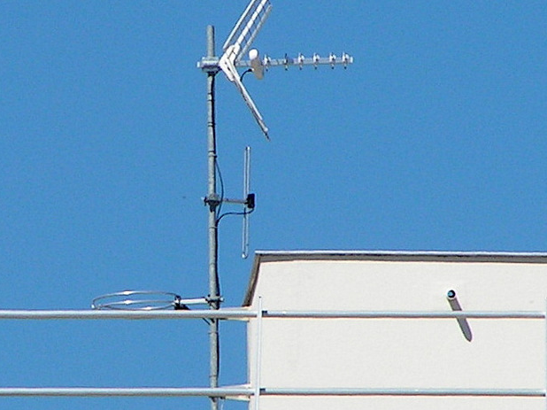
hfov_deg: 4.0
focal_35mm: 492
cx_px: 250
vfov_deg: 3.0
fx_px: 7772
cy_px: 216
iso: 50
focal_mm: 63
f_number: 5
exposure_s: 1/800
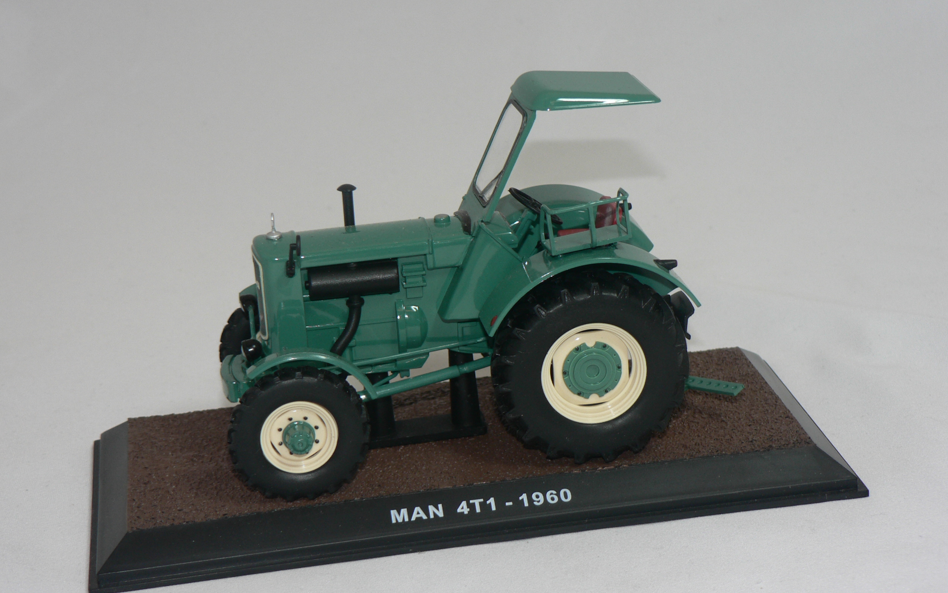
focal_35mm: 79
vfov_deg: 16.5
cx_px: 471
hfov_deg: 26.1
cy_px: 308
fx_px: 2041
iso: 80
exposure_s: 1/60
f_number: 3.2
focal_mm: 12.4
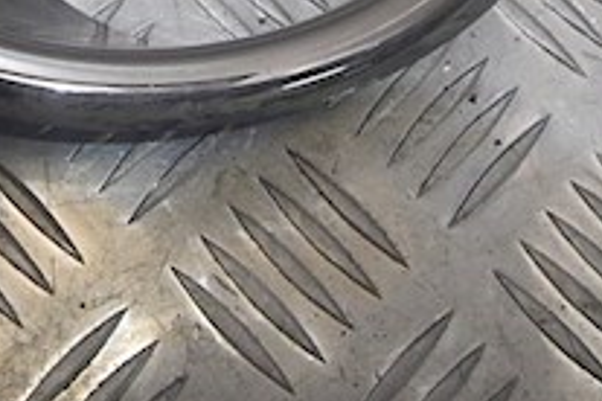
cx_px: 84
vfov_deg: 14.0
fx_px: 1505
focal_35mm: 90
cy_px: -238
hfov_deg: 22.2
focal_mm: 5
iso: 360
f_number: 3.9
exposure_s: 1/30
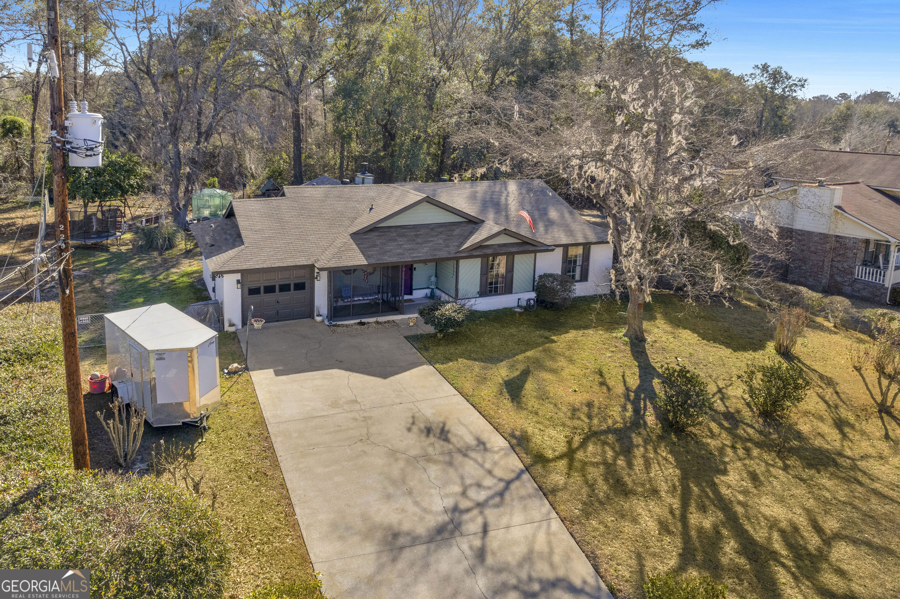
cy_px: 300
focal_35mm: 22
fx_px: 550
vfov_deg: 57.2
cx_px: 450
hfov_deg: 78.6
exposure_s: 1/1250
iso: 110
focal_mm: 8.38
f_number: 2.8
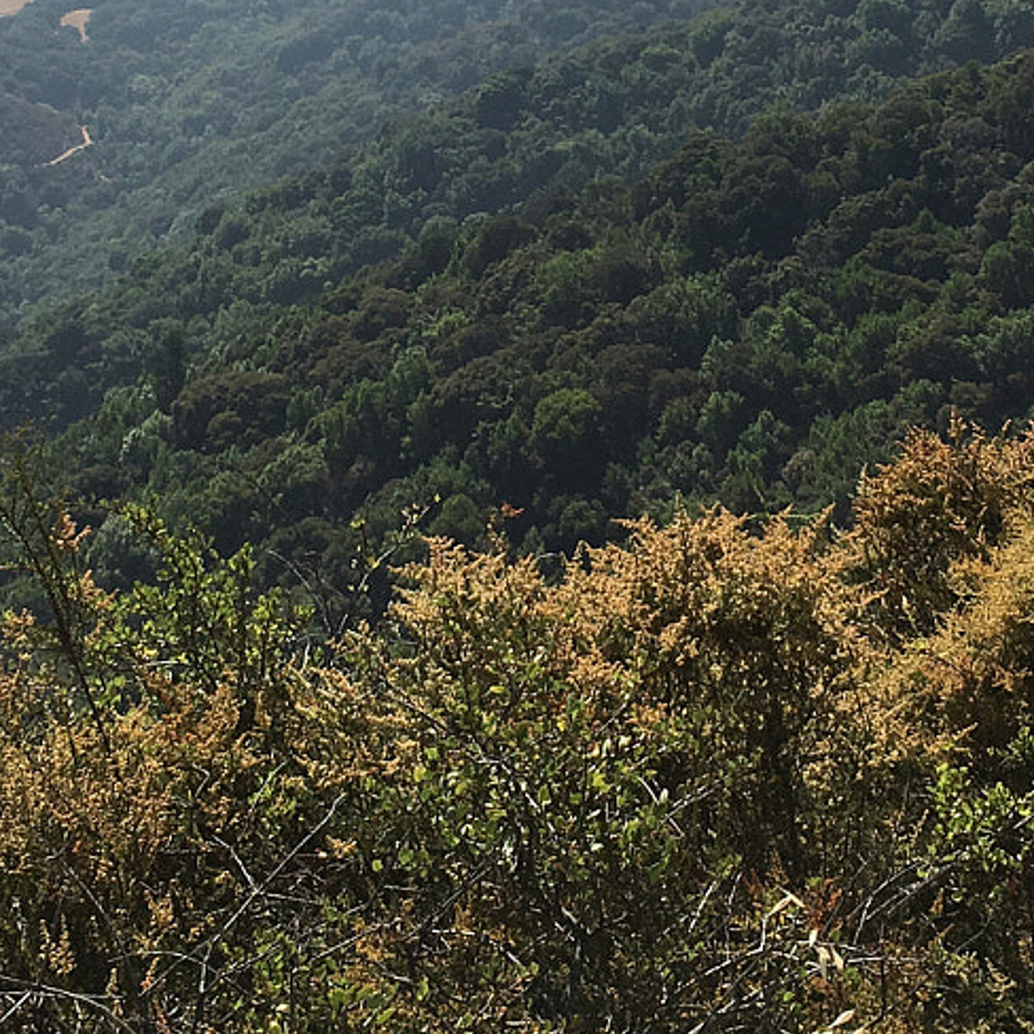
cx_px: 617
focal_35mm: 84
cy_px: 32
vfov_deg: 20.1
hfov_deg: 20.6
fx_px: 2839
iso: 25
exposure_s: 1/2024
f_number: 2.2
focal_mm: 4.15
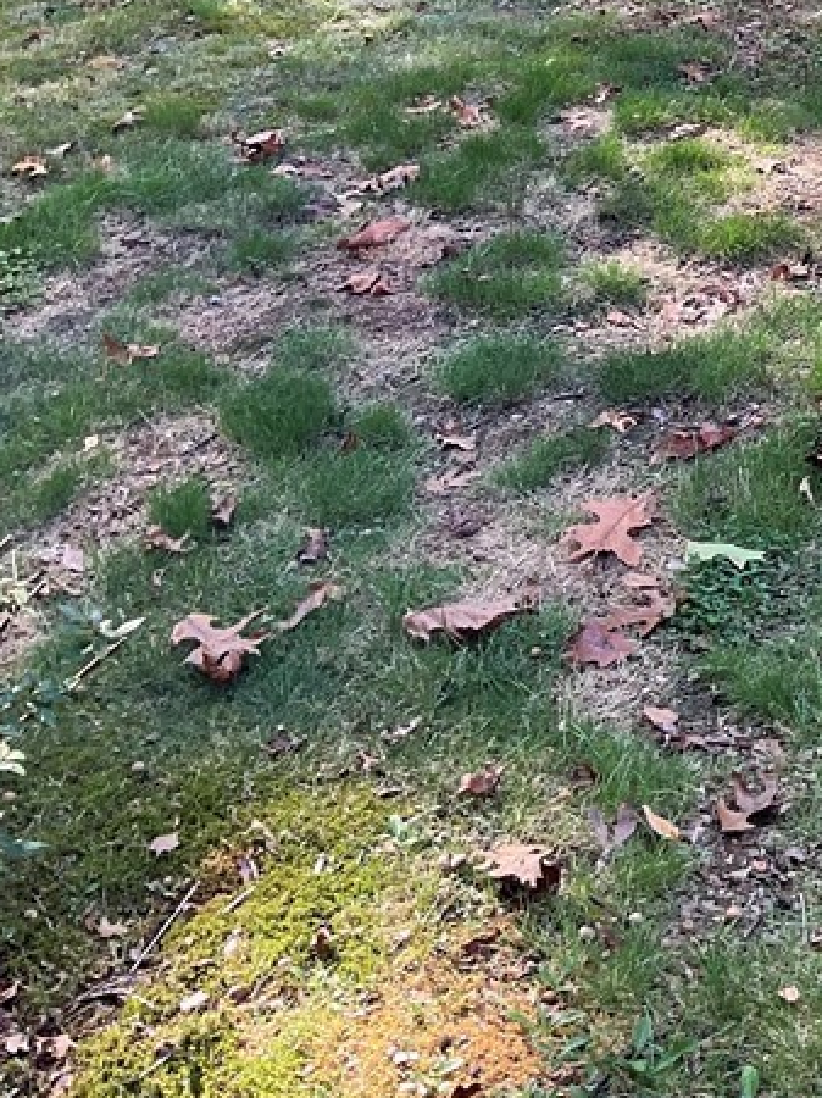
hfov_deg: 21.2
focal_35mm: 66
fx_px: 2092
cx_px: 883
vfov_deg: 28.1
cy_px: 68
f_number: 1.8
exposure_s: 1/120
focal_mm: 3
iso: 32
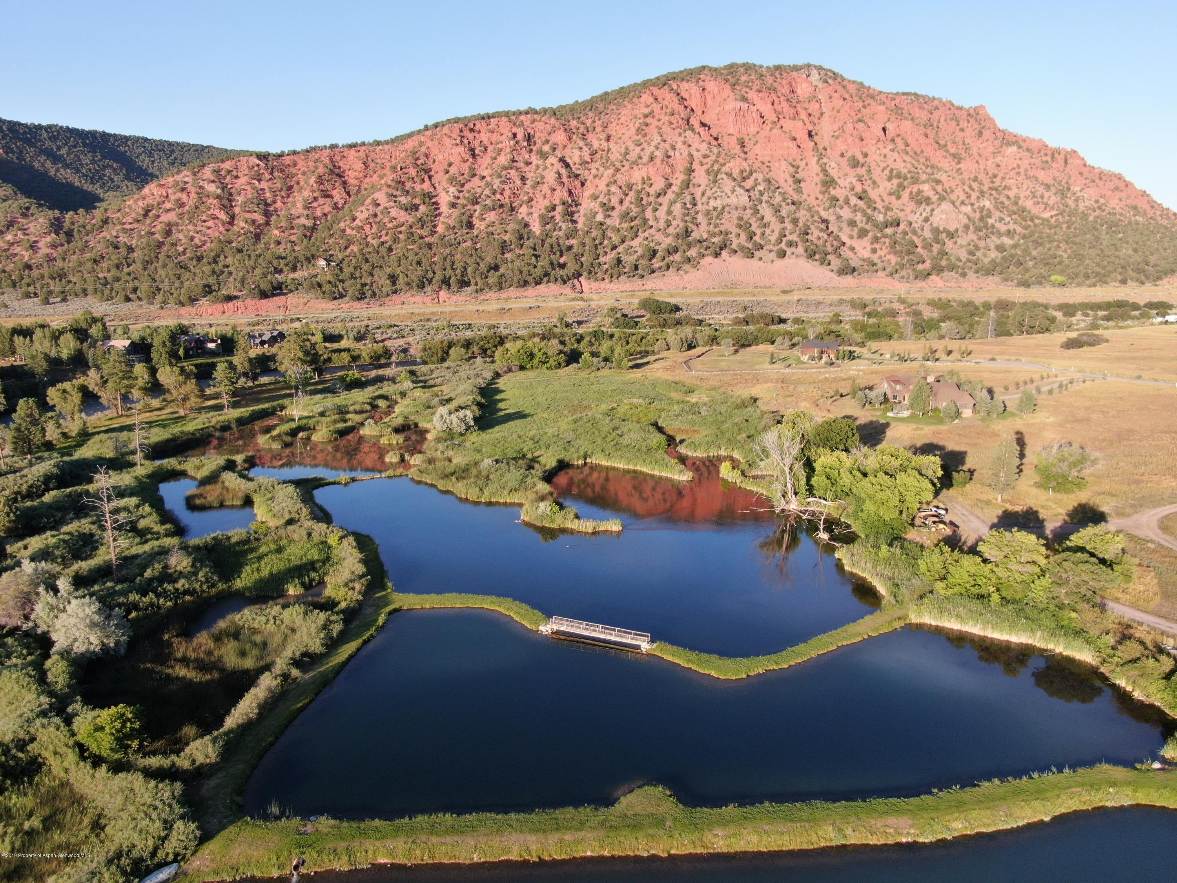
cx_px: 588
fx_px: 816
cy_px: 442
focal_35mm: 24
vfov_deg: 56.8
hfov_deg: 71.6
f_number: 2.8
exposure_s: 1/400
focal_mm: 4.39
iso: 100
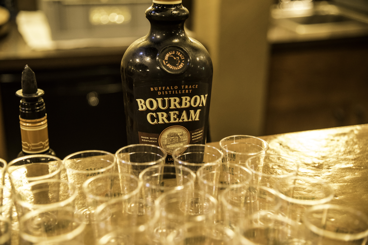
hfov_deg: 32.4
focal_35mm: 62
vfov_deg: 21.9
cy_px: 122
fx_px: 634
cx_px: 184
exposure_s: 1/30
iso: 3200
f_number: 4
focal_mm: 62
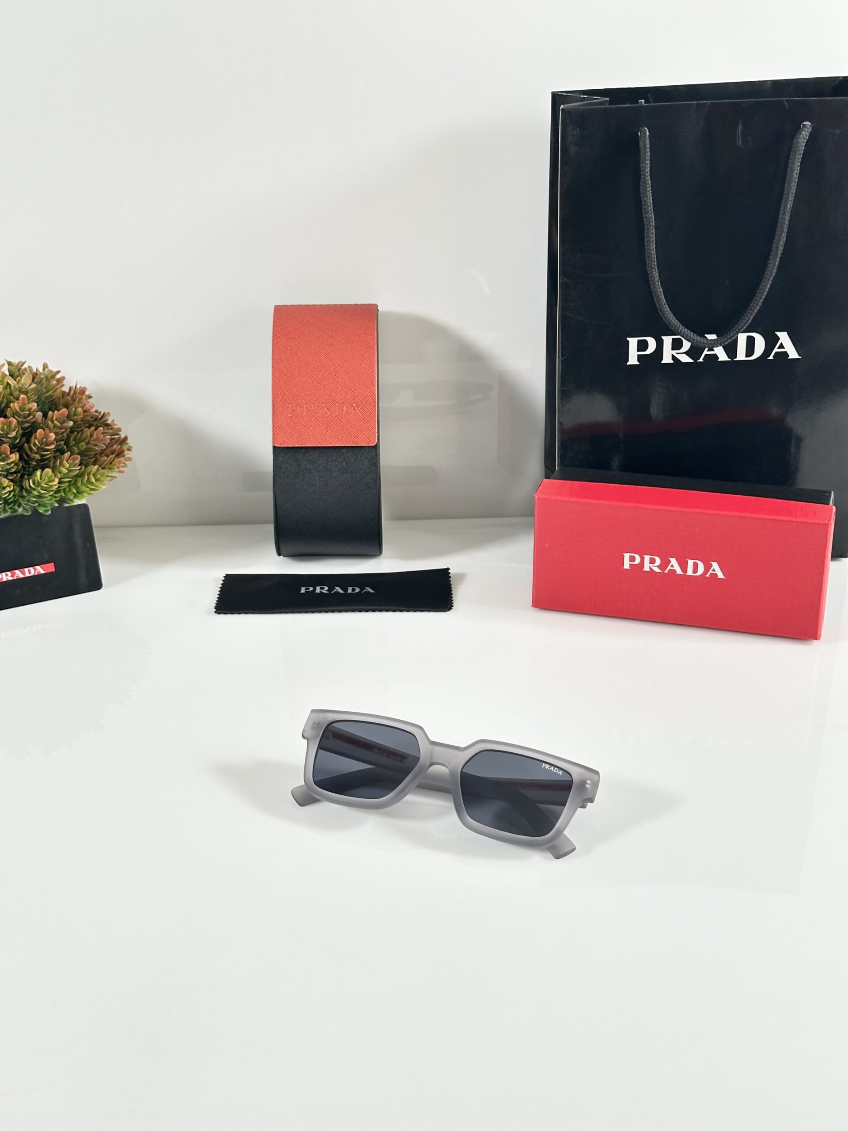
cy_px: 566
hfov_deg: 30.3
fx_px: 1568
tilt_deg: -26.6
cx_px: 424
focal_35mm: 48
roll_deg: +1.8
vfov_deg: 39.7
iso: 125
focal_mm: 6.86
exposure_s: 1/100
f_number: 1.78
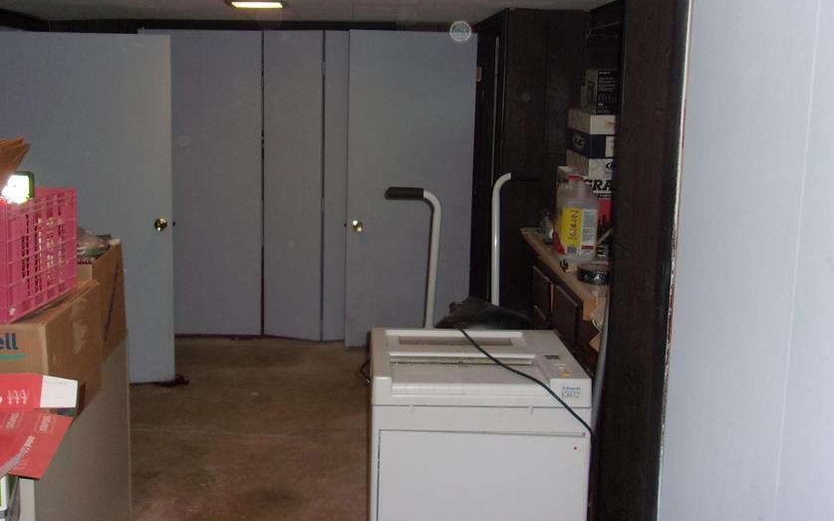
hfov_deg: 55.2
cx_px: 367
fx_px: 795
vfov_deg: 36.0
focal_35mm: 35
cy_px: 180
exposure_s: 1/34
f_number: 3
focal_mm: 4.9
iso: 200
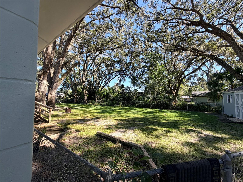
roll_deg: +1.3
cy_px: 91
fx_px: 98
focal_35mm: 14
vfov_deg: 85.7
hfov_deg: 102.1
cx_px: 122
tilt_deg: +3.3
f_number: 2.2
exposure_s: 1/300
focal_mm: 2.22
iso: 50
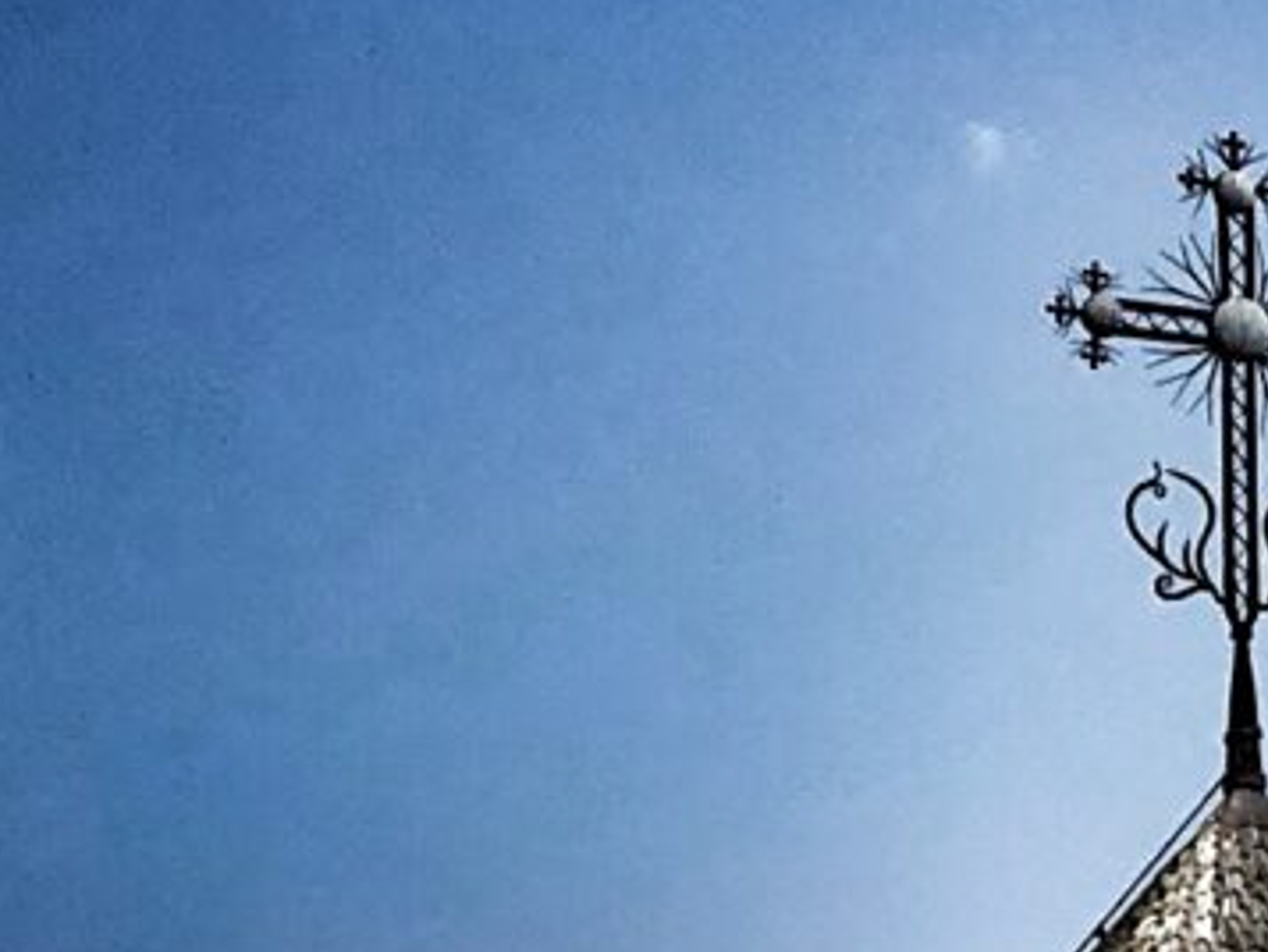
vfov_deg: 3.9
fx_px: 13668
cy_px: 2984
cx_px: 2046
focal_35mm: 373
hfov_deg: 5.3
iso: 16
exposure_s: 1/2088
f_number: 2.4
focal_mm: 6
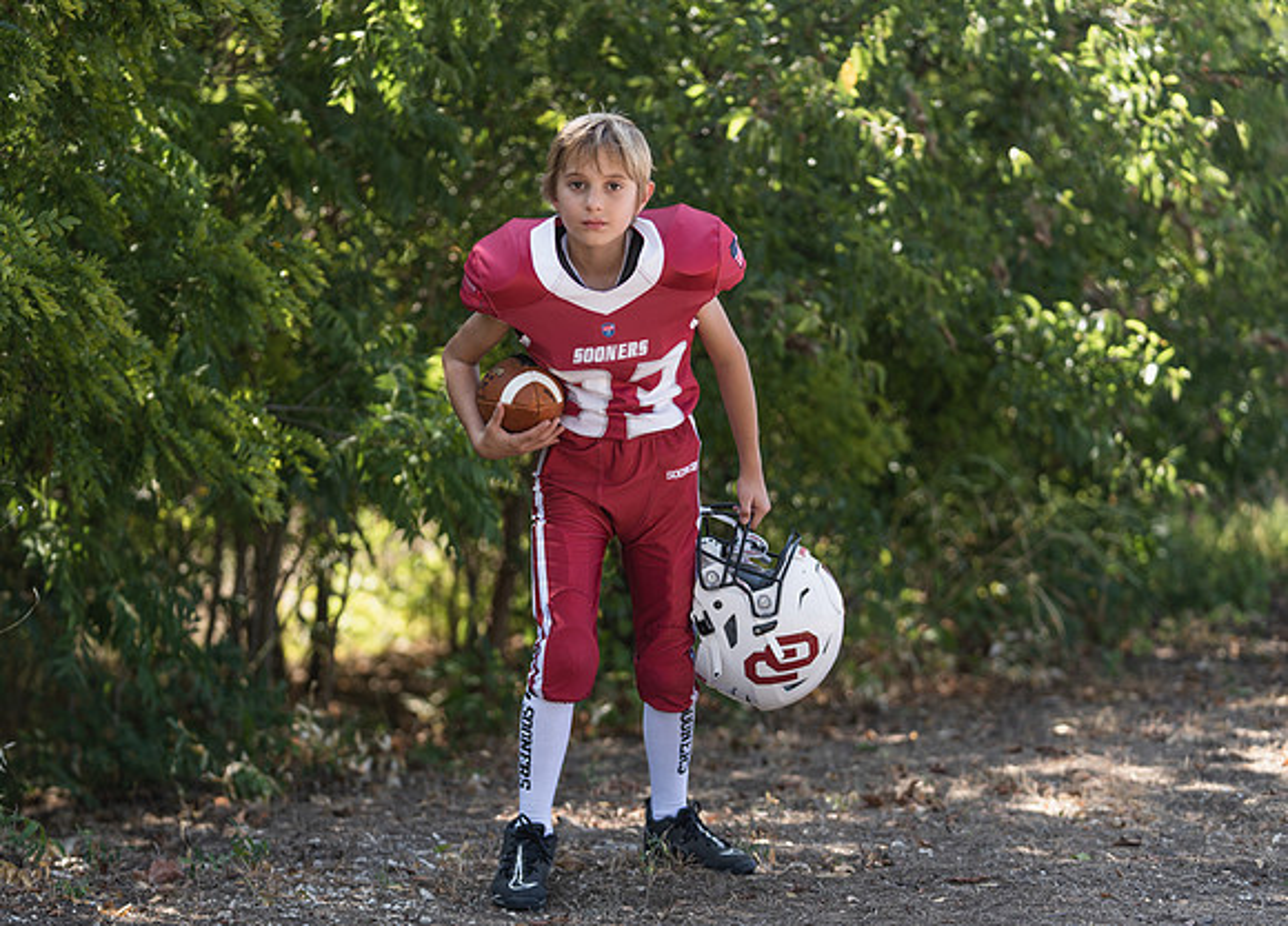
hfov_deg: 20.7
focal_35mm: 96
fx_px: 3531
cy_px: 476
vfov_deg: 14.9
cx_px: 566
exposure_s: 1/320
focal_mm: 88
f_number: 2.8
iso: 80
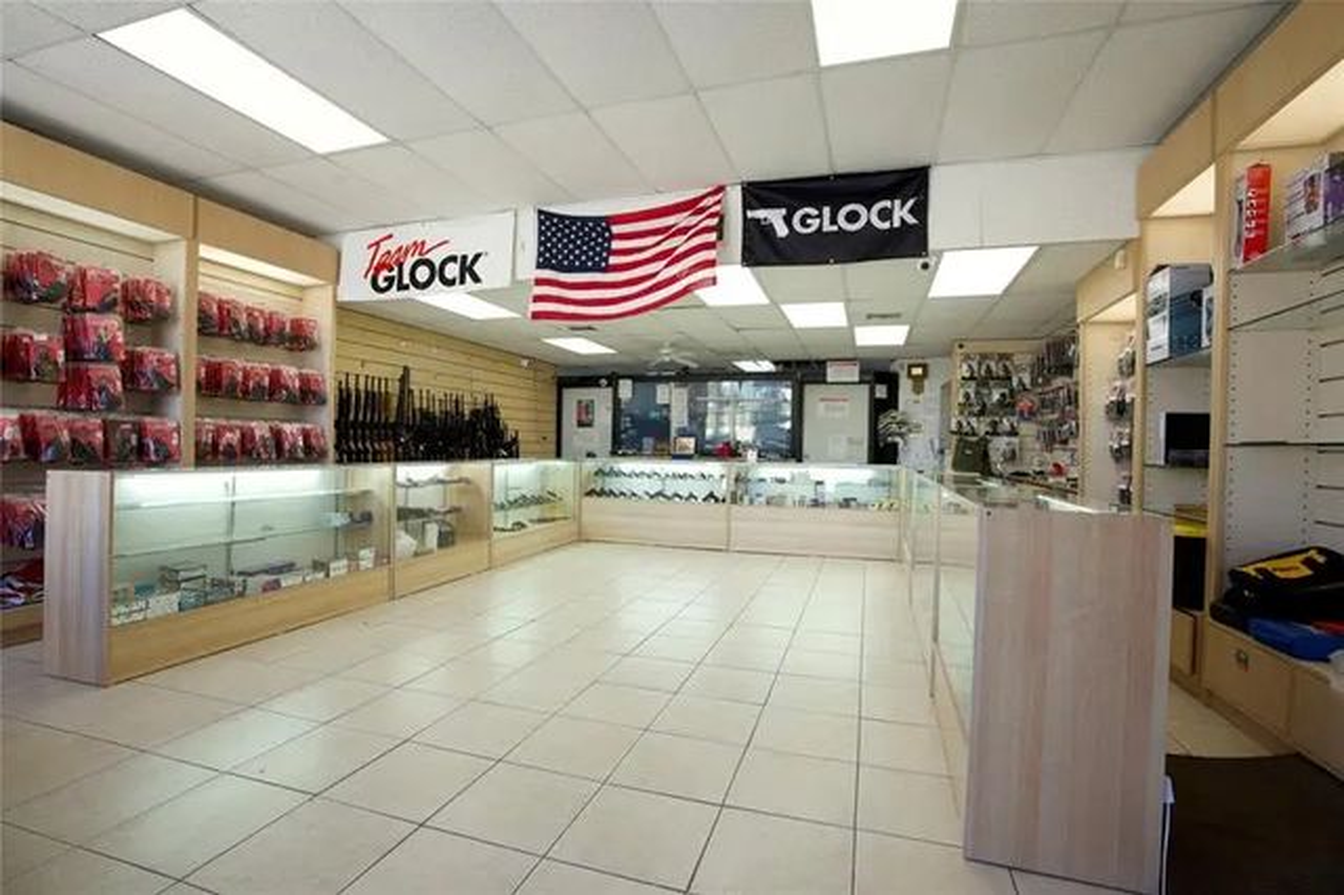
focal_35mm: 16
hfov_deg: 96.8
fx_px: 597
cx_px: 672
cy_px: 448
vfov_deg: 73.7
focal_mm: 16
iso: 320
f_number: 8
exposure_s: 1/30
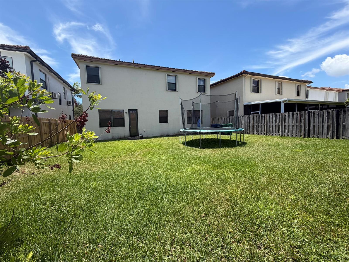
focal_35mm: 14
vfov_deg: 85.7
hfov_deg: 102.1
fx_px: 141
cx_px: 174
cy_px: 131
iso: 32
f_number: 2.2
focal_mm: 2.22
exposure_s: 1/770
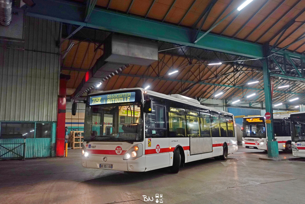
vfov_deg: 45.0
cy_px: 102
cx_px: 152
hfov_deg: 63.7
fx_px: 246
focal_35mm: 29
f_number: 2.5
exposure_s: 1/25
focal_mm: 11.21
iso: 400
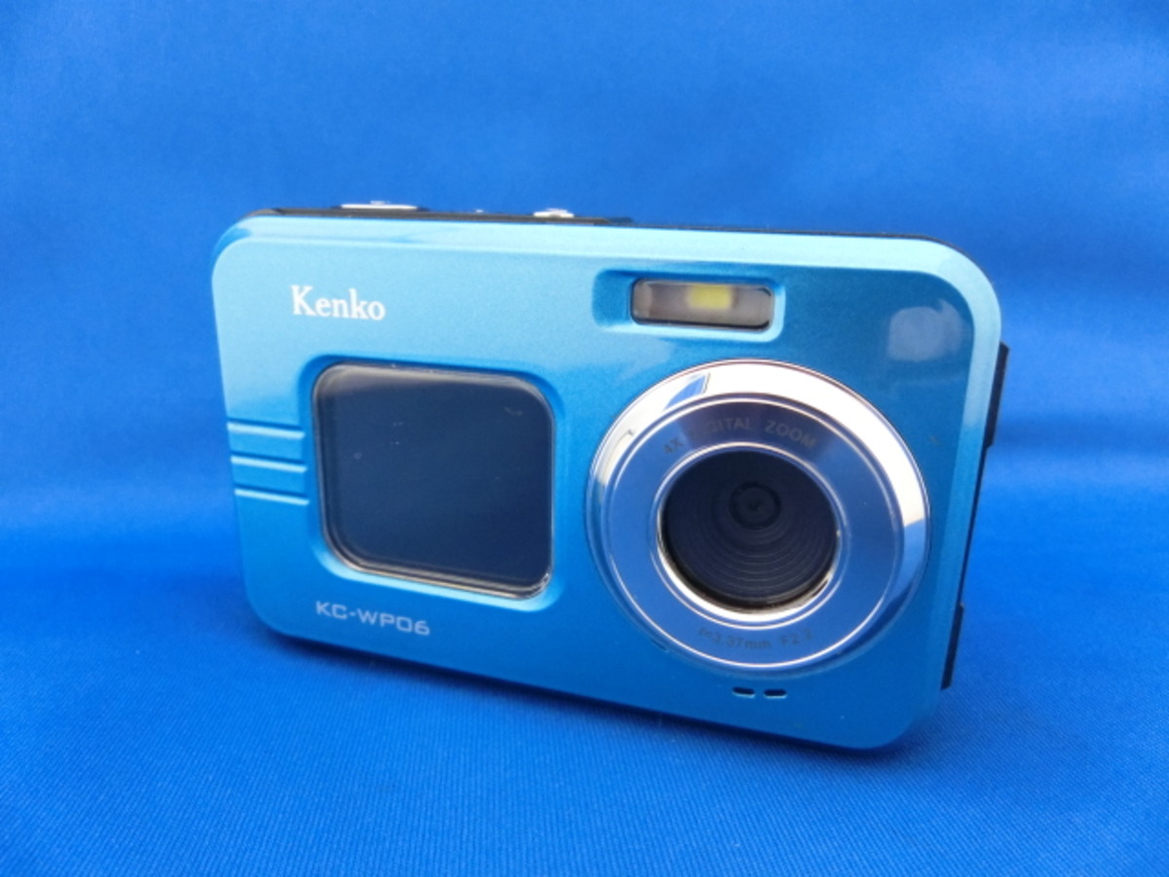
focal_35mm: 24
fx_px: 810
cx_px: 584
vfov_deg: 56.8
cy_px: 438
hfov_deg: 71.6
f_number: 3
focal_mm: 4.24
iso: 800
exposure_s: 1/80
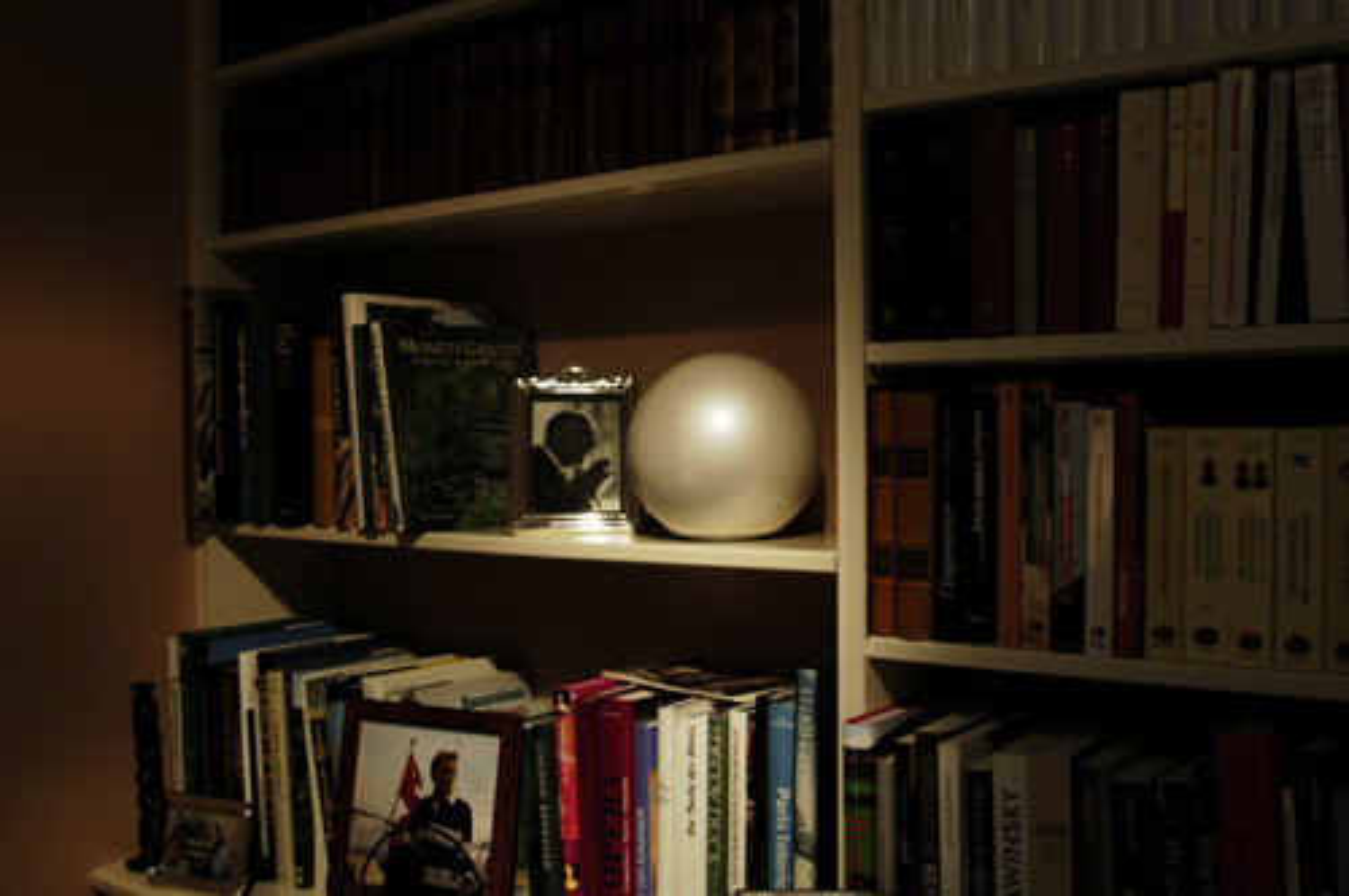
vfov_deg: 36.8
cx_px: 674
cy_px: 448
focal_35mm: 36
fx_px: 1347
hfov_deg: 53.2
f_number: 9
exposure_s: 1/6
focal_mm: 24
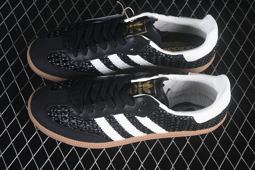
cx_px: 128
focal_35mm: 75
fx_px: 531
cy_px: 85
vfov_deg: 18.2
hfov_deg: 27.0
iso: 160
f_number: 6.3
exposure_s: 1/60
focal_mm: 50
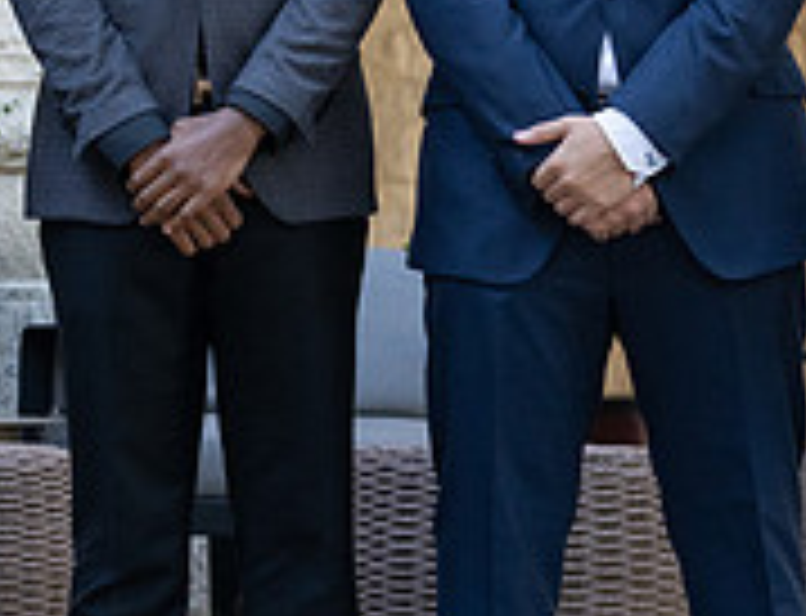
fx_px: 6451
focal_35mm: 275
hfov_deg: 7.1
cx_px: 316
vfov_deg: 5.5
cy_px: 107
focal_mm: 70
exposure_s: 1/320
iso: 1600
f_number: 4
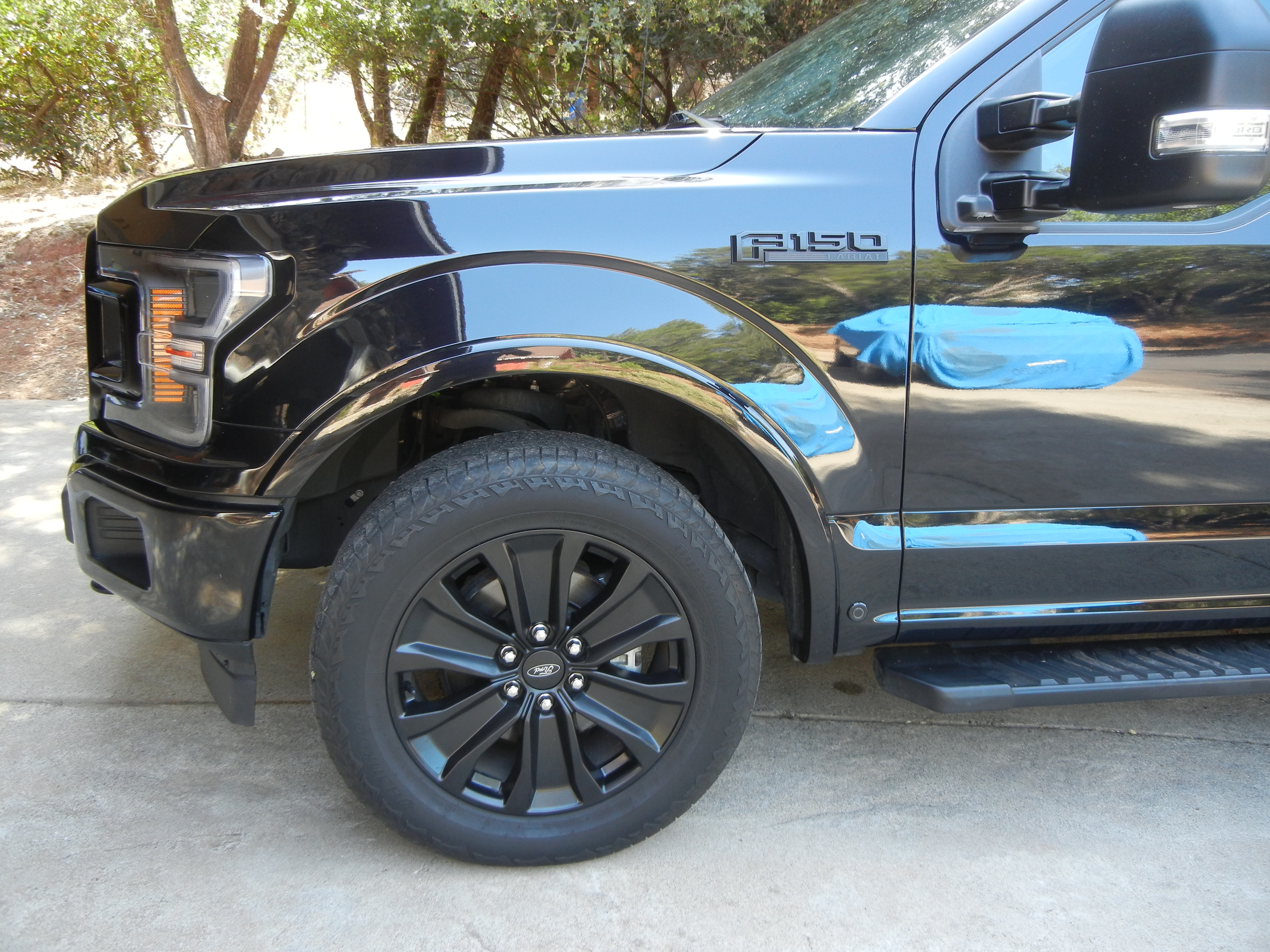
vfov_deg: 46.8
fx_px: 1101
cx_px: 635
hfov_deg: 60.0
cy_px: 476
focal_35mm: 30
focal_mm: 5.4
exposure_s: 1/34.8
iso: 160
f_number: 3.5
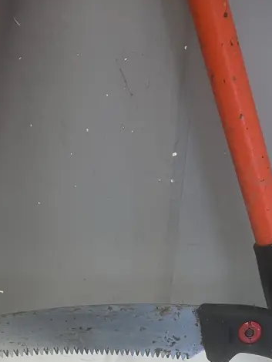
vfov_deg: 28.9
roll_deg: -2.7
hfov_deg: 24.0
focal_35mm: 61
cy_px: 392
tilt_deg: -33.1
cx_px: 95
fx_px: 639
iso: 50
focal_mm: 3.99
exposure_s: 1/50
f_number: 1.8
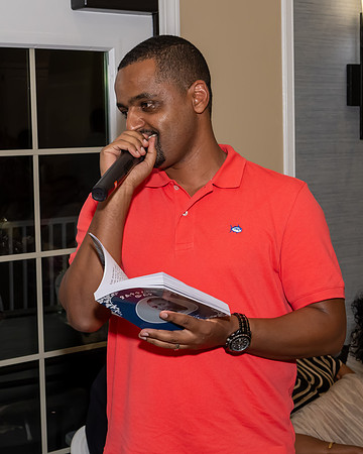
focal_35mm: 82
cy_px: 203
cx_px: 157
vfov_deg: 23.3
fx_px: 1099
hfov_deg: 18.7
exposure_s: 1/250
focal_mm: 34
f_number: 7.1
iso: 1250
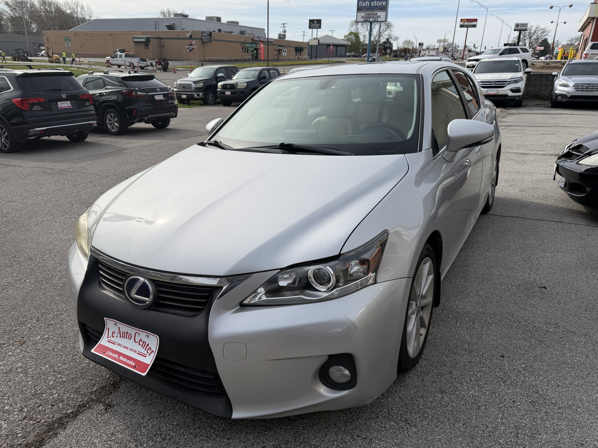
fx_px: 415
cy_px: 224
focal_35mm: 24
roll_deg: -2.0
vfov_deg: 56.8
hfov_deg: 71.6
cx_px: 299
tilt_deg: -21.0
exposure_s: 1/6173
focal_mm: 6.76
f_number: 1.78
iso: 80
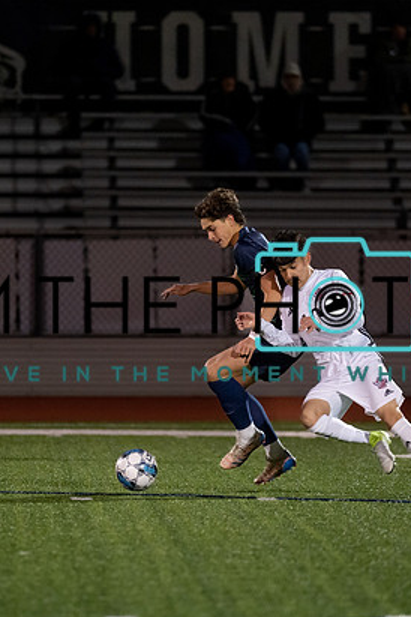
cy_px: 331
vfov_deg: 4.8
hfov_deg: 3.2
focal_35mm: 433
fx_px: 7415
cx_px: 220
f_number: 2.8
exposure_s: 1/1000
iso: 2500
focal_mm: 200
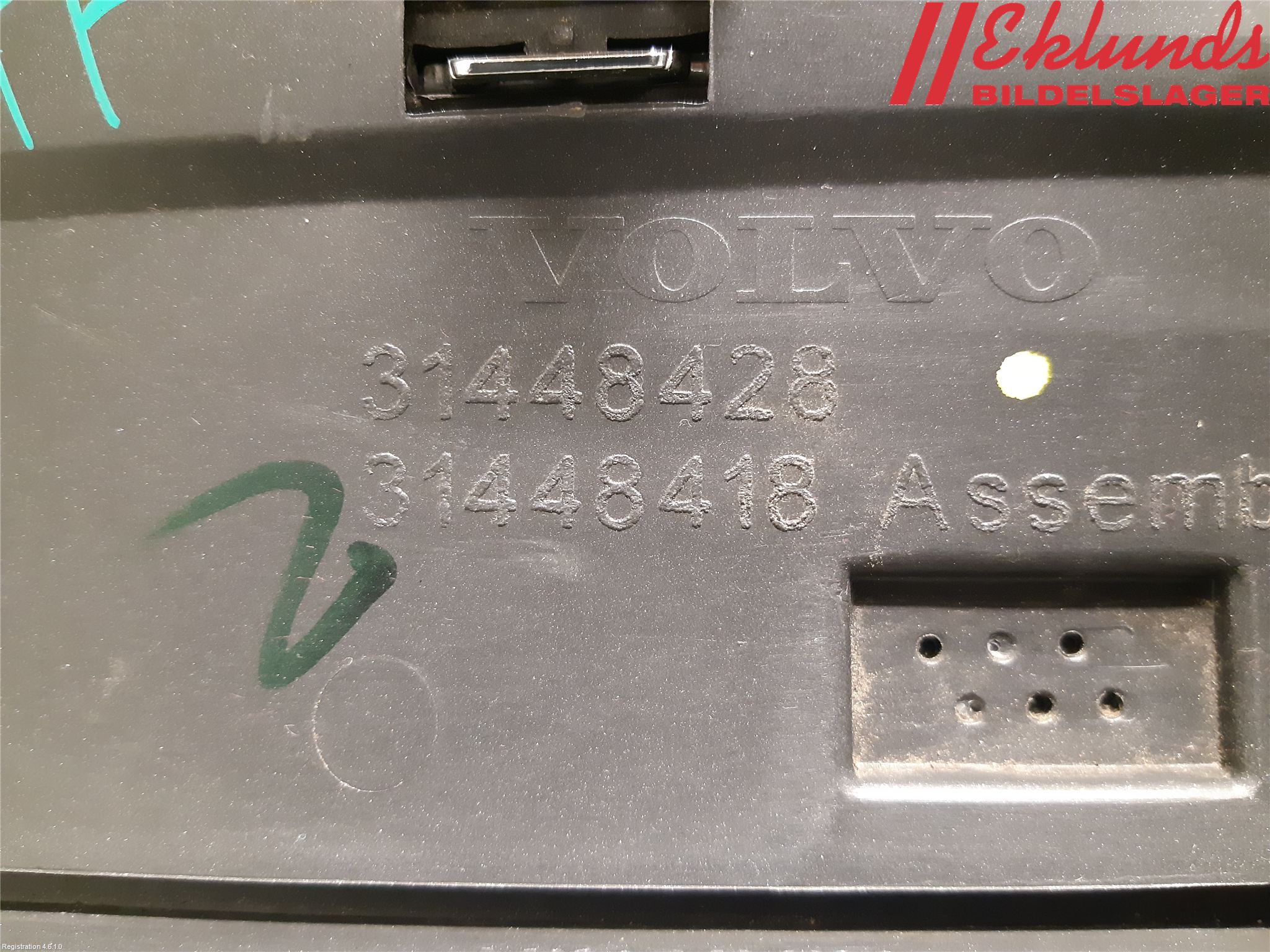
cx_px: 635
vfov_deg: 53.1
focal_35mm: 26
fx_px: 954
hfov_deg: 67.3
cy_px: 476
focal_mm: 3.93
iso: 640
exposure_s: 1/17
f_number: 1.7
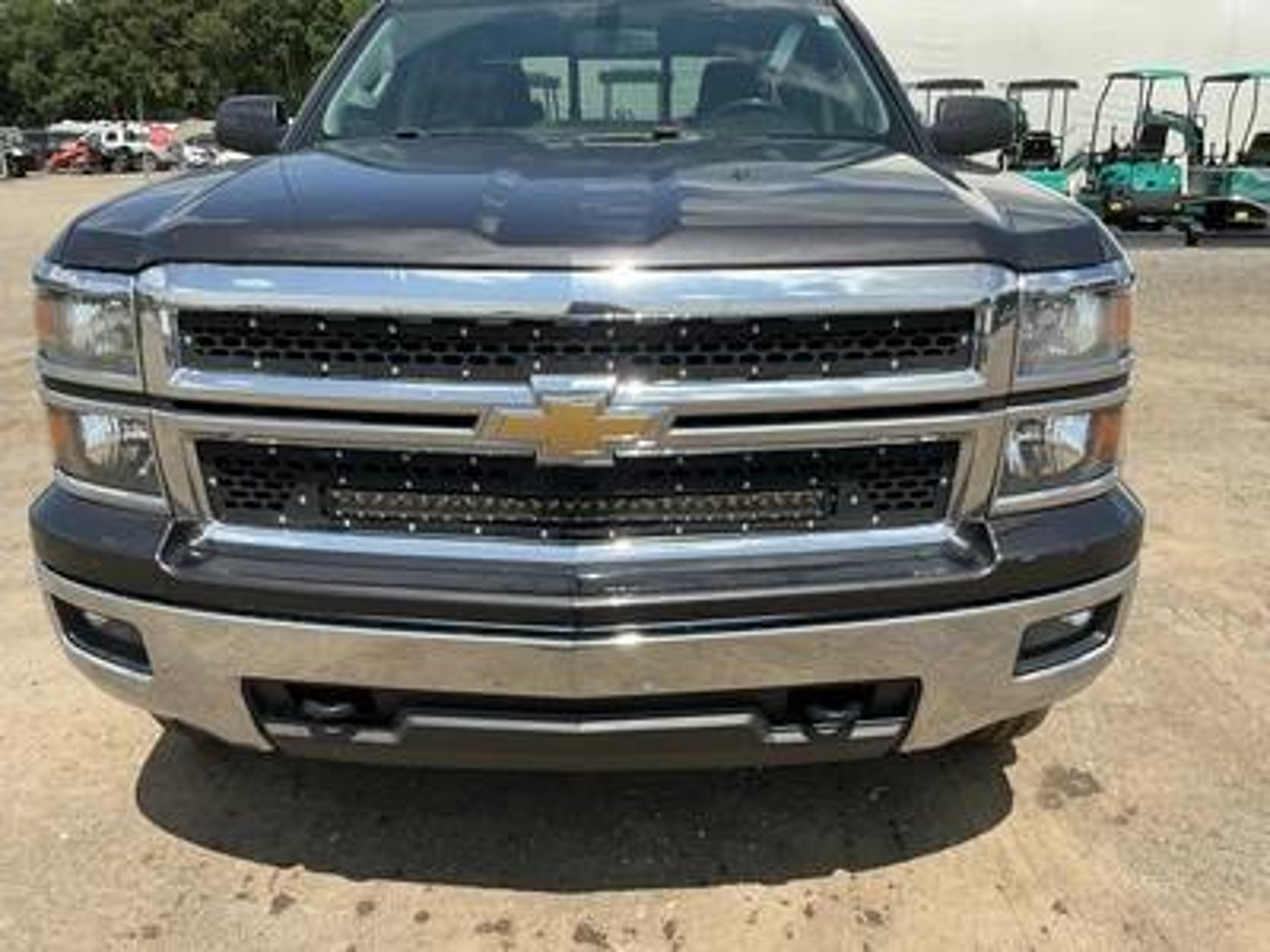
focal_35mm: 28
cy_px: 476
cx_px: 635
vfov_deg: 49.7
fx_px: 1027
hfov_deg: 63.4
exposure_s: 1/1577
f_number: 1.8
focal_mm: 3
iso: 25
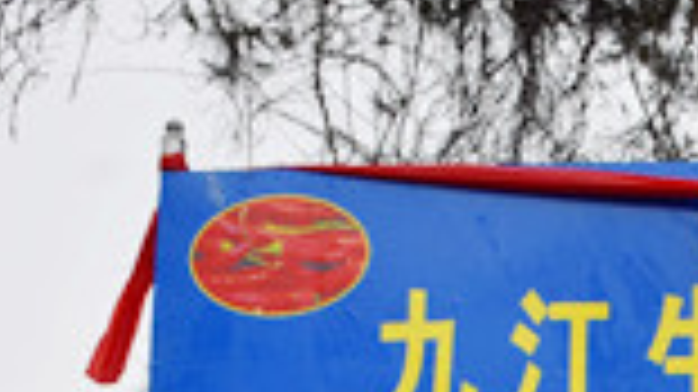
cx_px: 811
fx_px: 2479
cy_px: 865
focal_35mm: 134
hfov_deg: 15.5
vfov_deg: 8.4
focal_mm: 22
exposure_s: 1/500
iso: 360
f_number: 8
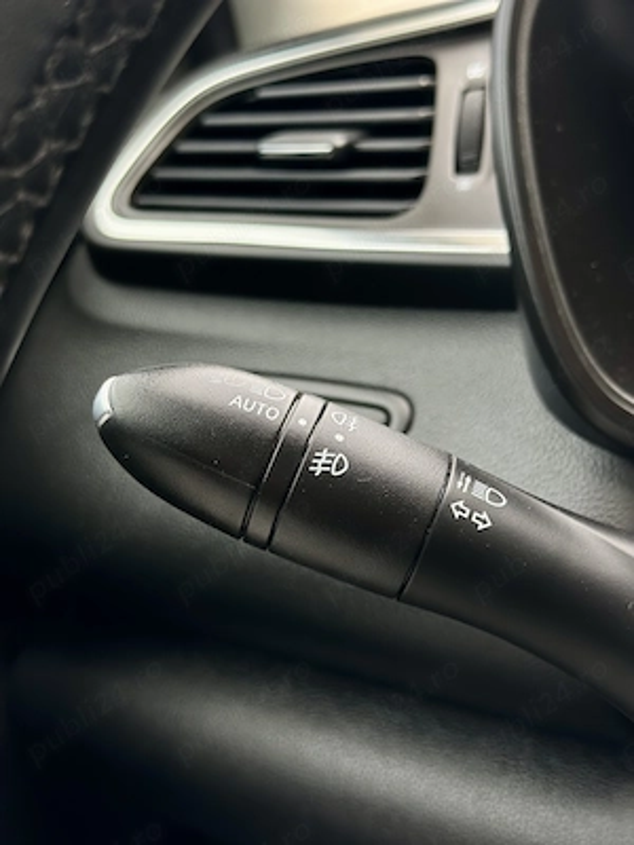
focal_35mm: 48
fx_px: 1172
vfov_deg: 39.7
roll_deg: -0.9
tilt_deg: -8.9
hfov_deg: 30.3
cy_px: 422
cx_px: 317
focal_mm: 6.86
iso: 80
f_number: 1.78
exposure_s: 1/389
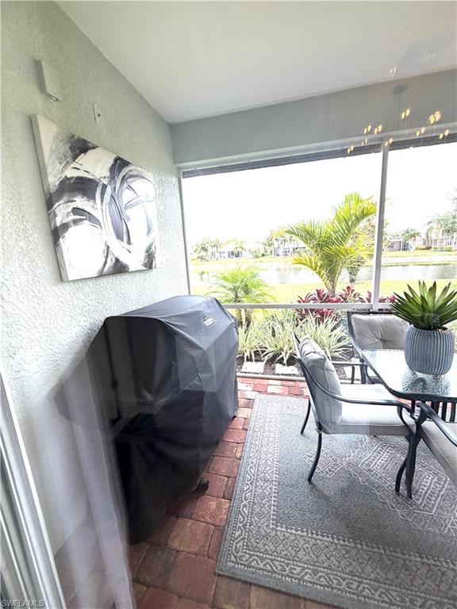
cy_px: 304
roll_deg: +3.7
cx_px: 228
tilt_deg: -11.9
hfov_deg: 85.7
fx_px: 246
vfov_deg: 102.1
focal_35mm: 14
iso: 50
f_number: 2.2
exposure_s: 1/167
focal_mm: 2.22
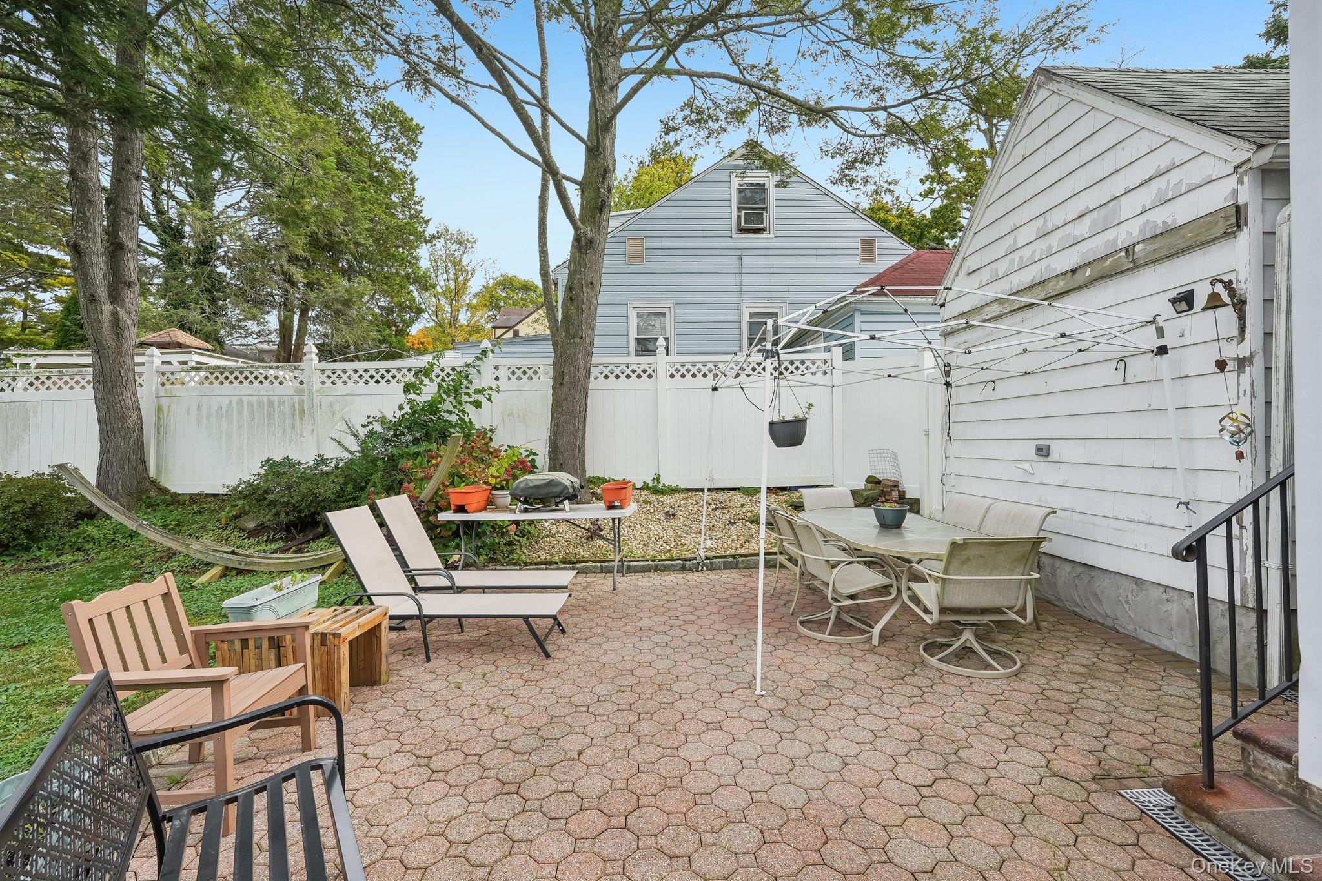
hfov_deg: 96.7
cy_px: 440
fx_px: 587
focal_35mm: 16
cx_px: 661
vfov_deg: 73.7
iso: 100
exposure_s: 1/125
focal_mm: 16
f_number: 8
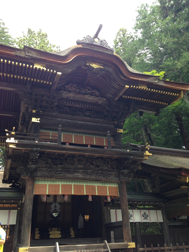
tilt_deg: +24.9
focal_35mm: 33
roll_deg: +2.7
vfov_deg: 55.4
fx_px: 240
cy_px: 126
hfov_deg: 42.9
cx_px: 94
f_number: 2.4
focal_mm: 4.12
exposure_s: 1/120
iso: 50
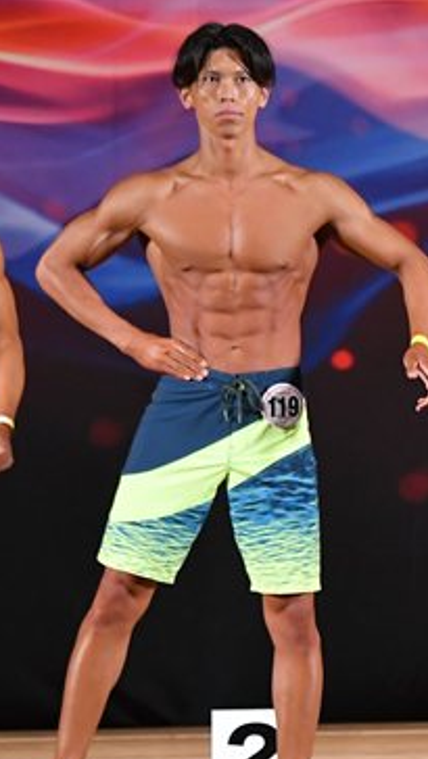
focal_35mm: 388
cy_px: 427
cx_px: 673
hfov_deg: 3.1
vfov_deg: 5.6
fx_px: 7821
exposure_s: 1/400
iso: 3200
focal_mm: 116
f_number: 5.6
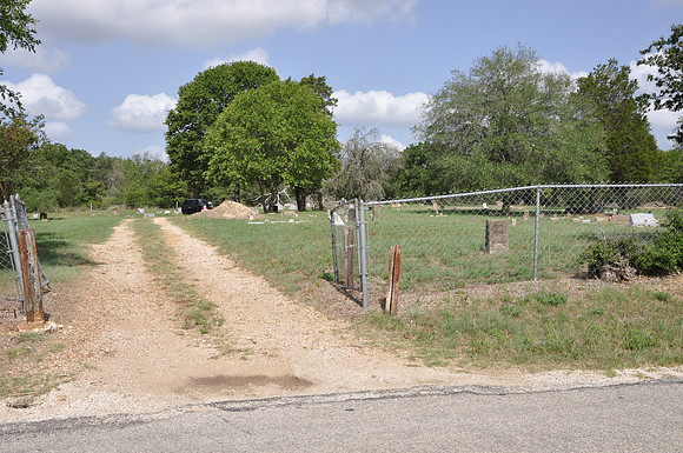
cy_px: 226
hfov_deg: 51.3
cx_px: 342
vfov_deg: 35.4
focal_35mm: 38
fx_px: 710
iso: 200
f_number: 10
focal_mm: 25
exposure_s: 1/100
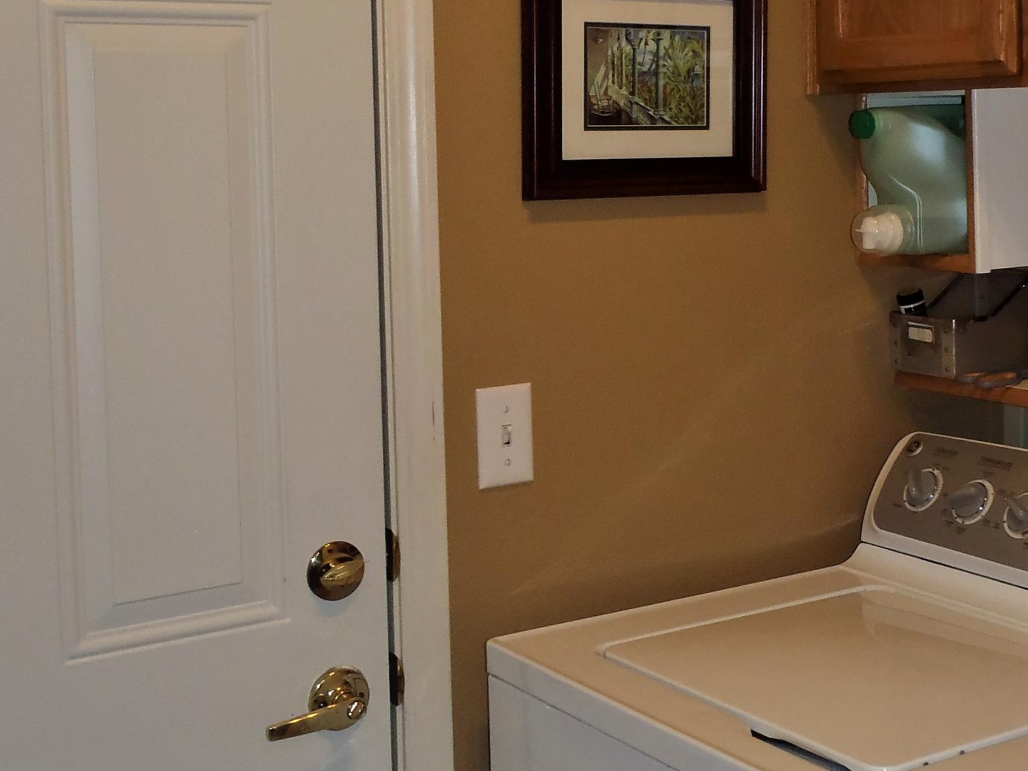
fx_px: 1692
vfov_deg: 25.4
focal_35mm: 57
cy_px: 218
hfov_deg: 32.7
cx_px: 851
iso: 100
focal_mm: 5
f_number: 3.9
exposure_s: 1/30
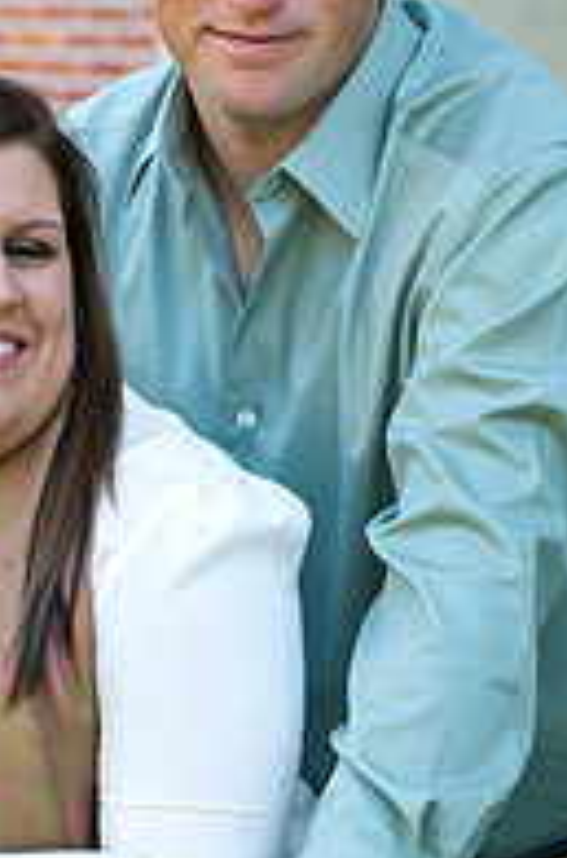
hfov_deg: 4.7
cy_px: 383
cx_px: 152
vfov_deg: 7.1
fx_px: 6864
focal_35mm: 289
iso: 400
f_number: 5.6
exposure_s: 1/100
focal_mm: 125
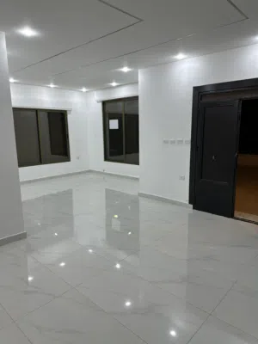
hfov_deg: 56.8
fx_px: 239
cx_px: 129
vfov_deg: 71.6
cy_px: 172
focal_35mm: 24
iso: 64
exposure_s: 1/100
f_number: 1.78
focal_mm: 6.86
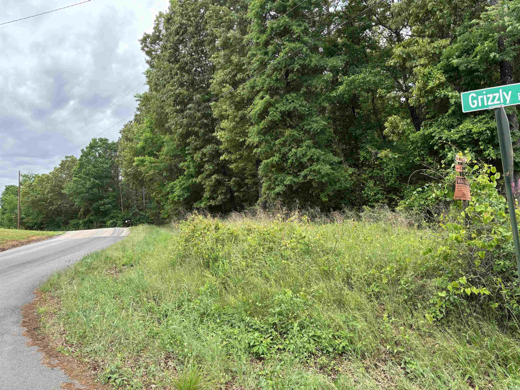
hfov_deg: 67.3
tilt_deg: +4.6
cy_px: 195
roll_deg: +4.0
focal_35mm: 26
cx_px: 260
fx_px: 391
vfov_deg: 53.1
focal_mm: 5.96
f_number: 1.6
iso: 50
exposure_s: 1/716
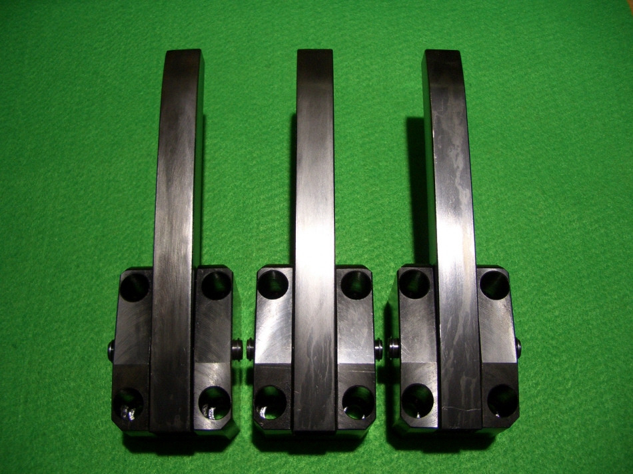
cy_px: 237
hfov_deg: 52.6
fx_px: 640
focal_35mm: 35
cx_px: 316
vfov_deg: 40.7
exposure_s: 1/60
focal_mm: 5.8
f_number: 2.6
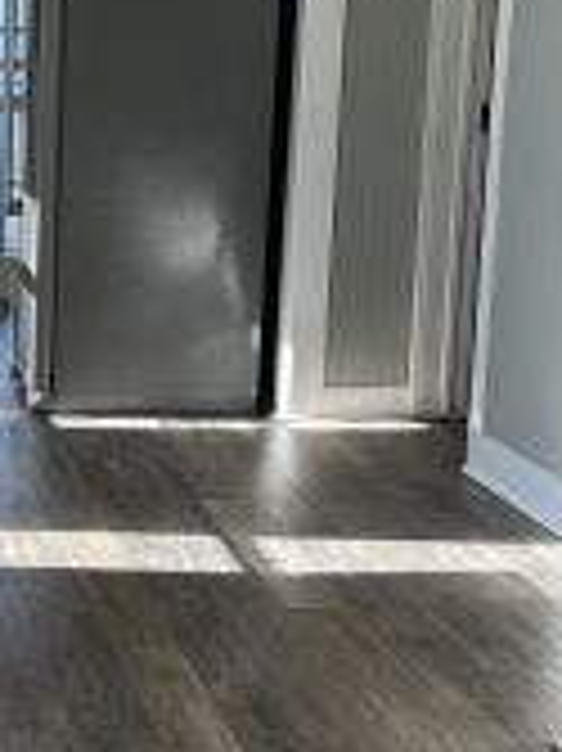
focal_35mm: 100
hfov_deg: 13.9
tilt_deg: -13.9
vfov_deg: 19.6
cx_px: -279
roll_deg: +1.4
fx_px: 2167
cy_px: 534
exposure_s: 1/171
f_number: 1.6
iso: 32
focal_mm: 5.1
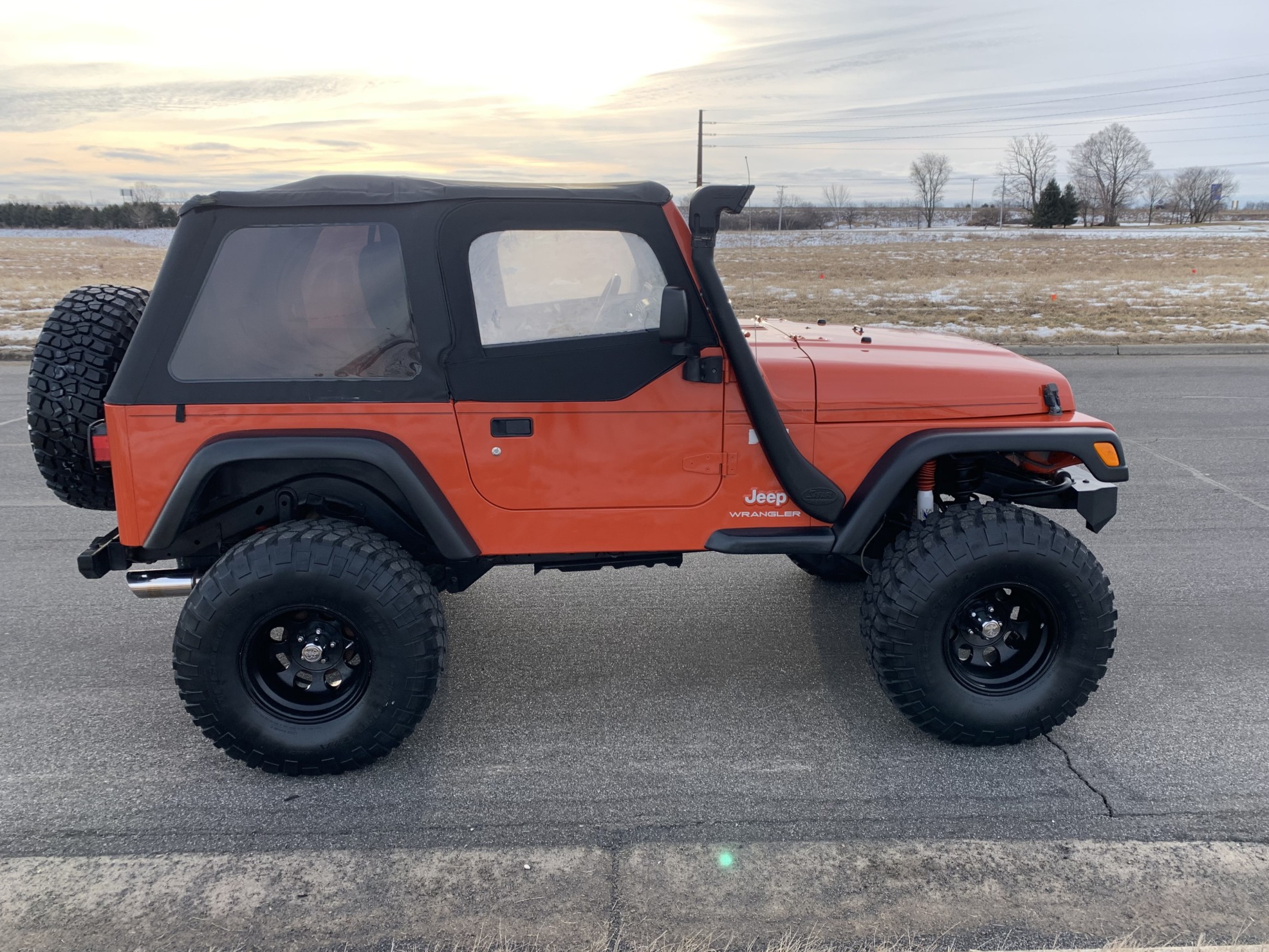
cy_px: 460
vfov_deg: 51.3
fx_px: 990
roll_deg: -0.4
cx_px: 645
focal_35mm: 27
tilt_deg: -11.7
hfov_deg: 65.3
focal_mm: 4.25
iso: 25
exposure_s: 1/343
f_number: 1.8
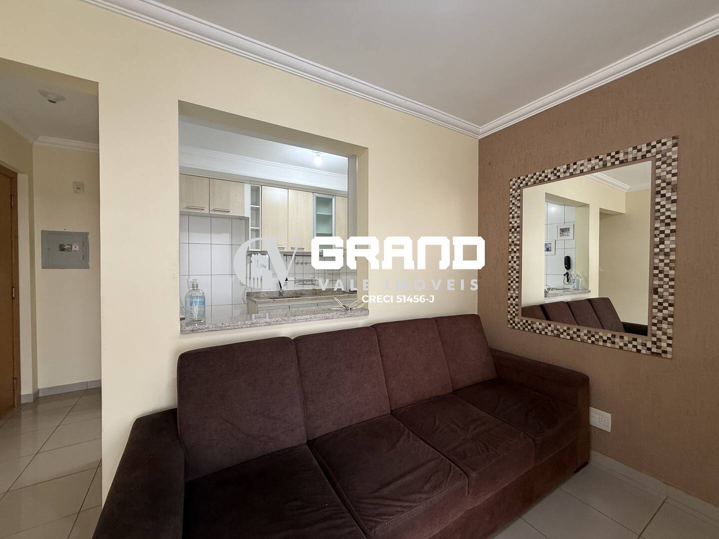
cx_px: 360
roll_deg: +0.0
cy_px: 270
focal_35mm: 14
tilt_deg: +0.2
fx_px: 291
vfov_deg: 85.7
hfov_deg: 102.1
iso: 200
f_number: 2.2
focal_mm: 2.22
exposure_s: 1/60
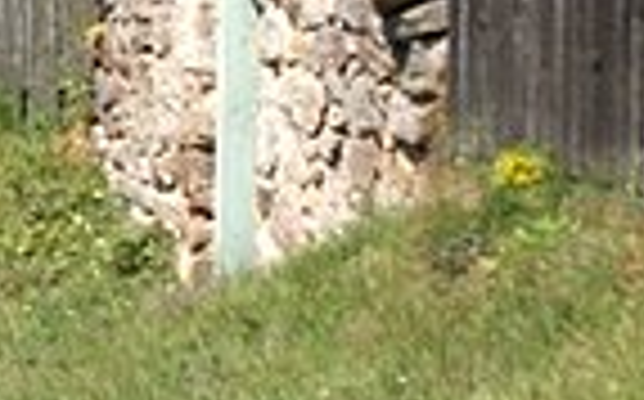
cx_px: -1108
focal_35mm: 434
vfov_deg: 3.0
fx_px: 7612
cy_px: -391
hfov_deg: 4.7
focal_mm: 45
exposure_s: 1/200
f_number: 9
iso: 100
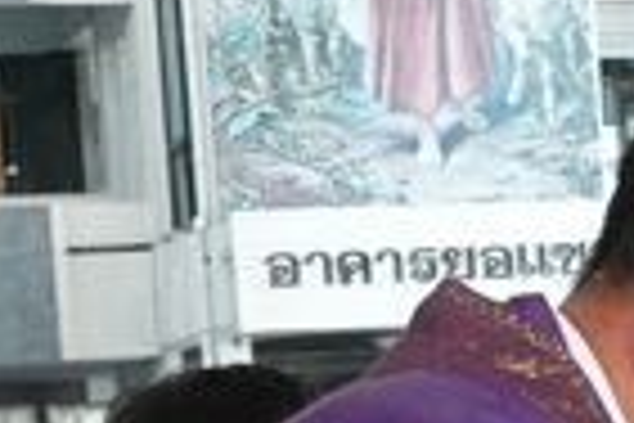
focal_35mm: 234
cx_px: 1304
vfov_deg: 5.8
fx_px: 4121
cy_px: 781
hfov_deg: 8.3
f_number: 5.6
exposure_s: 1/200
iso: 1600
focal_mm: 22
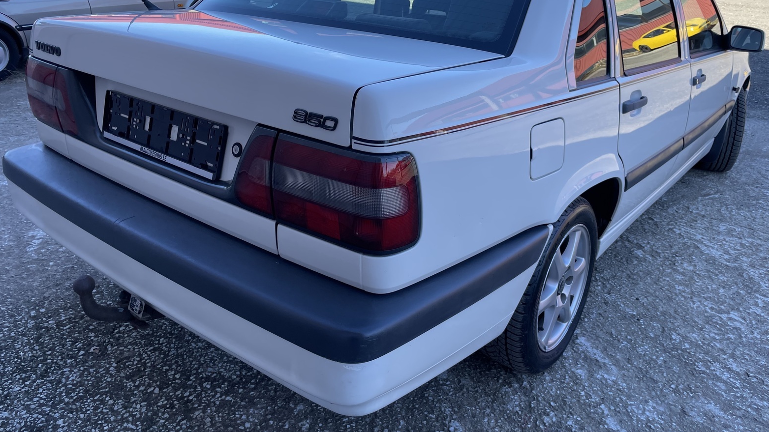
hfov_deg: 66.1
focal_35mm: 29
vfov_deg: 39.8
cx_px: 388
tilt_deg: -22.1
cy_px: 151
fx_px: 591
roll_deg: +0.6
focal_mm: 4.2
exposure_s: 1/764
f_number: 1.6
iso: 32
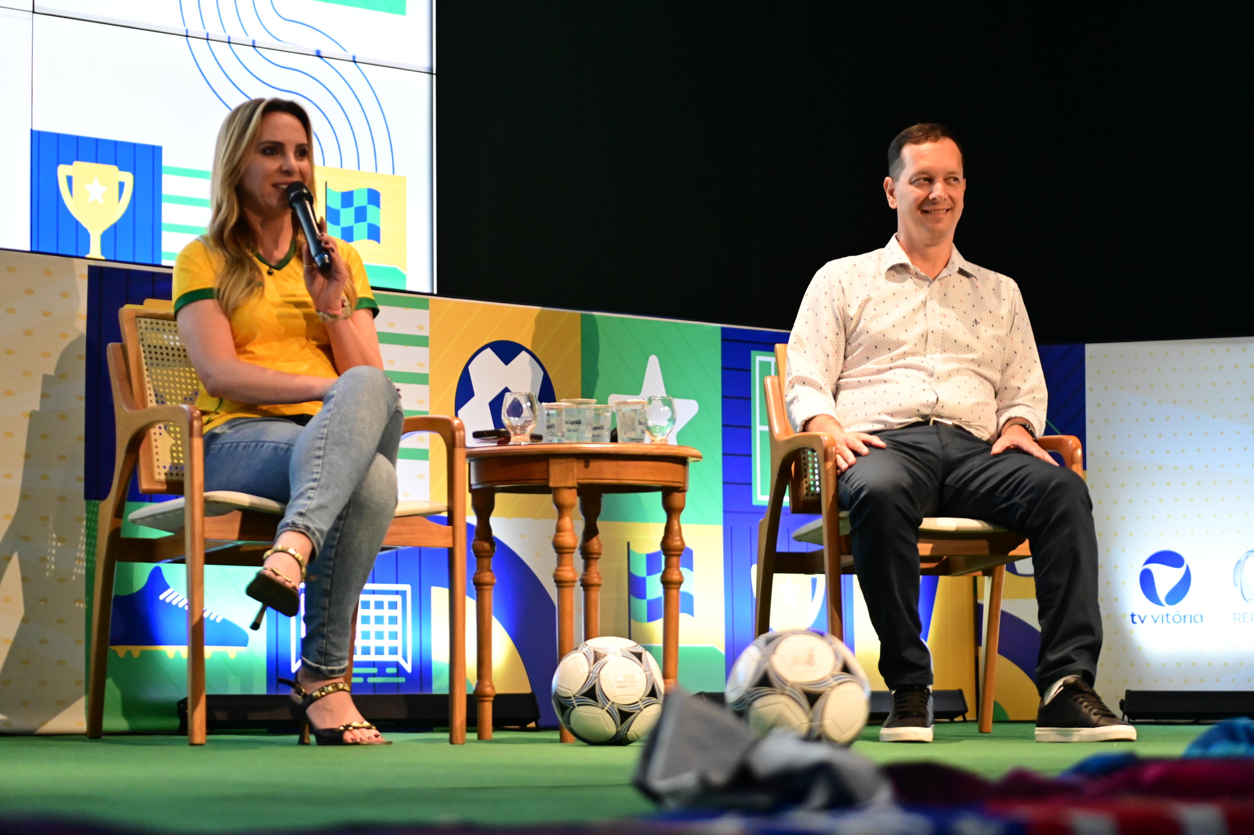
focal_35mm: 105
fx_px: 3656
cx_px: 627
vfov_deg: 13.0
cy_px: 418
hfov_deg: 19.5
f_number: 4
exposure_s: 1/400
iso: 8000
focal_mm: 105
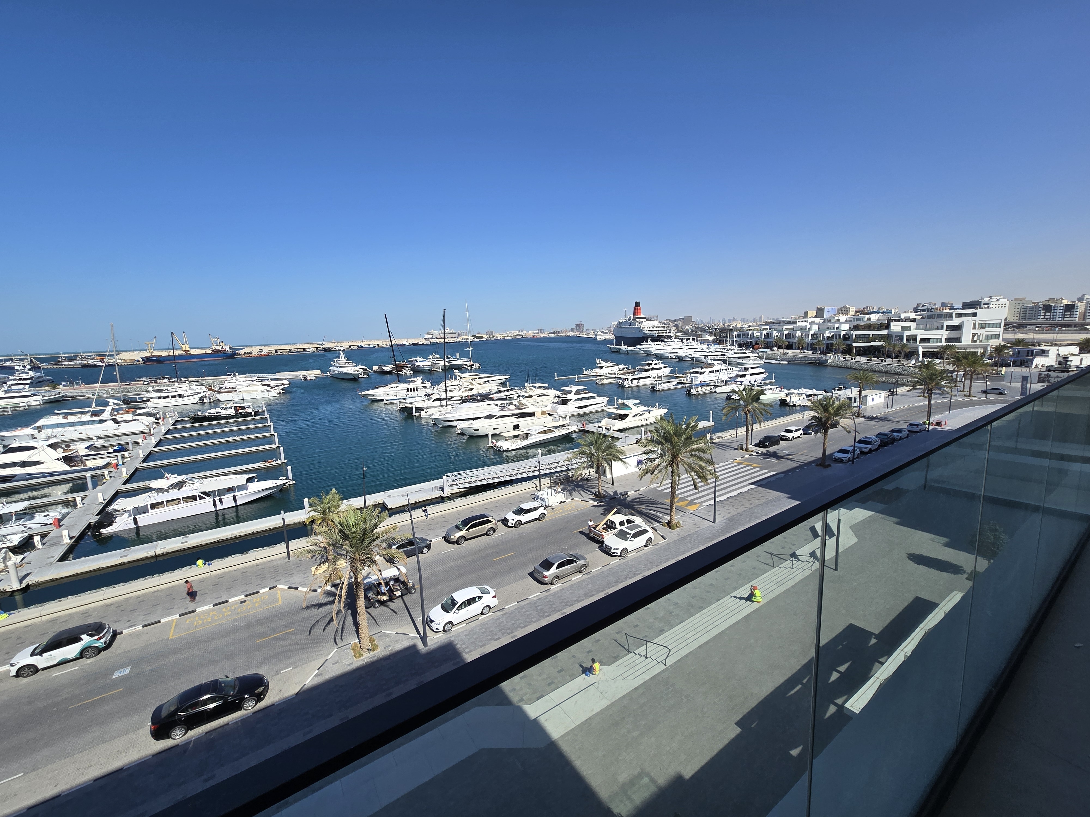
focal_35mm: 13
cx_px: 545
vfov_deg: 89.9
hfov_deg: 106.2
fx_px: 409
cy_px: 408
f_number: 2.2
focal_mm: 2.2
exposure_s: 1/3354
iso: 50
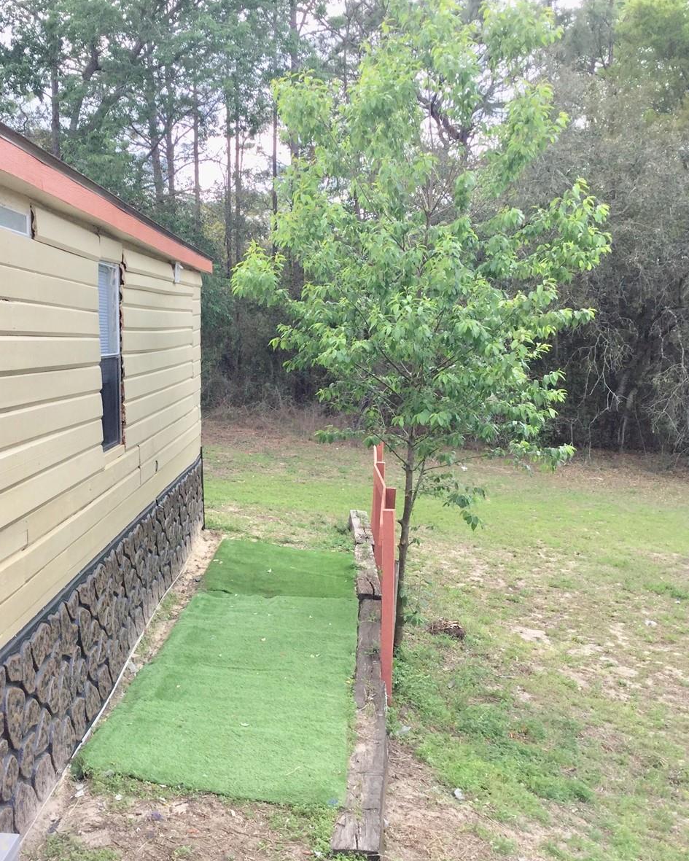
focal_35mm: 41
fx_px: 1045
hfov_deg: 36.0
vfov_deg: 44.8
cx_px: 210
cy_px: 436
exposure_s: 1/341
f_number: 2.4
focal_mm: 3.3
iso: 25
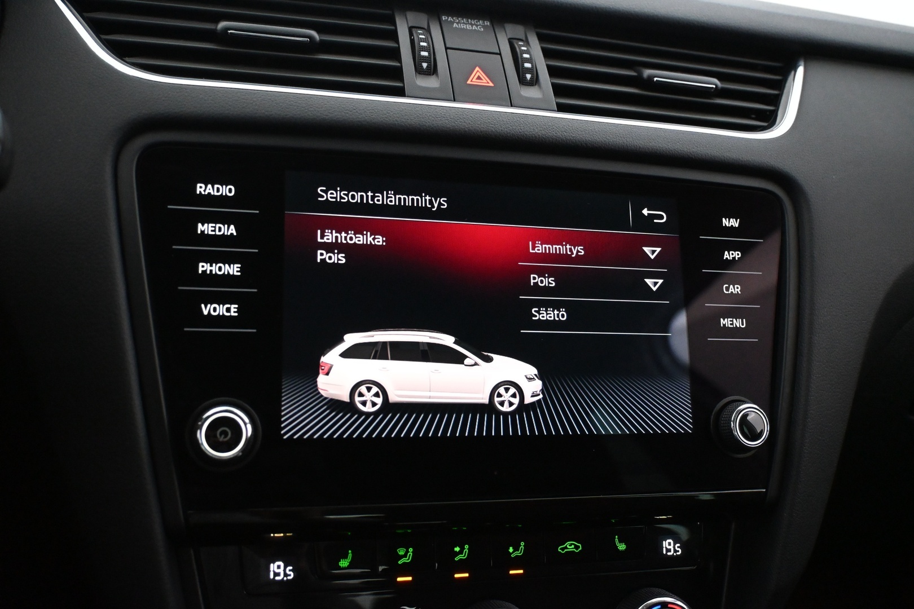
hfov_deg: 57.2
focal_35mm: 33
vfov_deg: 40.0
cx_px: 457
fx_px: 838
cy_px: 304
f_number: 4
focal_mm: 22
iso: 5000
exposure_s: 1/60
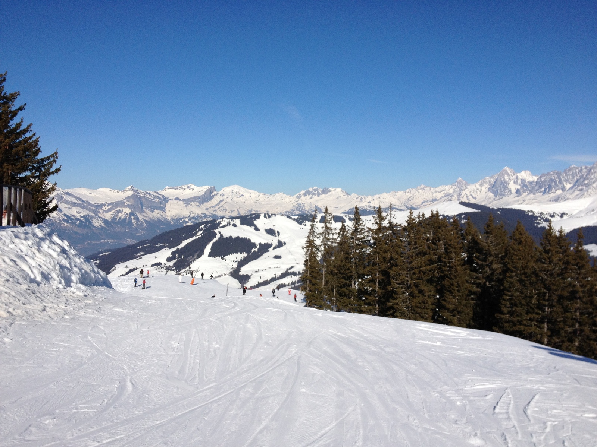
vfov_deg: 40.7
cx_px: 298
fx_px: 604
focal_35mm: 35
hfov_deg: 52.6
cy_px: 224
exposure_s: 1/3690
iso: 64
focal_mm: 4.28
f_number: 2.4
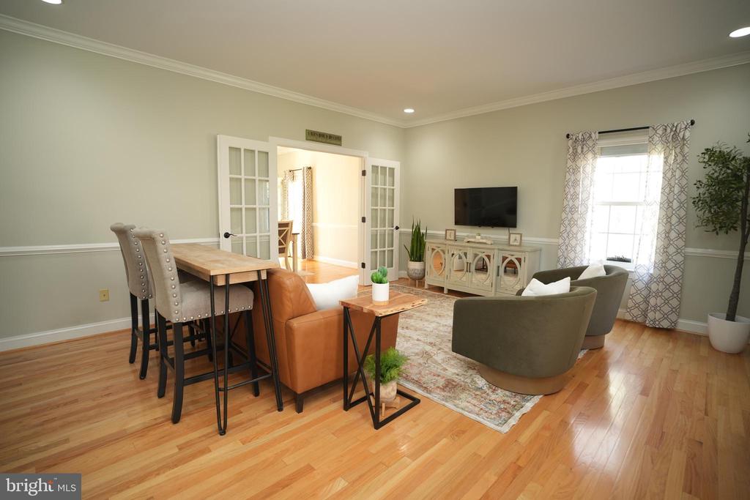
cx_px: 375
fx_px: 346
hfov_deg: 94.6
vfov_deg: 71.7
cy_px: 250
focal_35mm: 17
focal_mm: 16.6
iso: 400
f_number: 2.8
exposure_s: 1/60
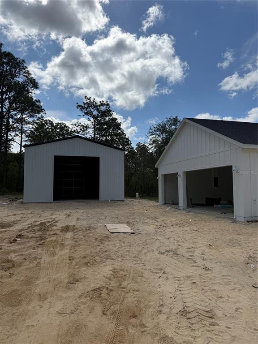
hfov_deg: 56.8
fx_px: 239
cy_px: 172
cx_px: 129
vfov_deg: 71.6
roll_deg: +0.1
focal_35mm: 24
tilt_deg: +4.1
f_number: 1.78
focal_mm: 6.76
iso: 100
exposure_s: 1/14286
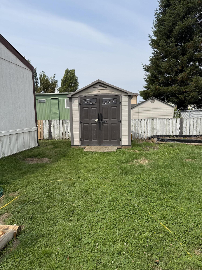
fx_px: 187
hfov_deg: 56.8
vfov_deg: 71.6
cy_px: 135
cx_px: 101
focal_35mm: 24
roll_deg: +0.2
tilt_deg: -6.3
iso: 80
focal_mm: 6.76
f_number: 1.78
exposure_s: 1/5319
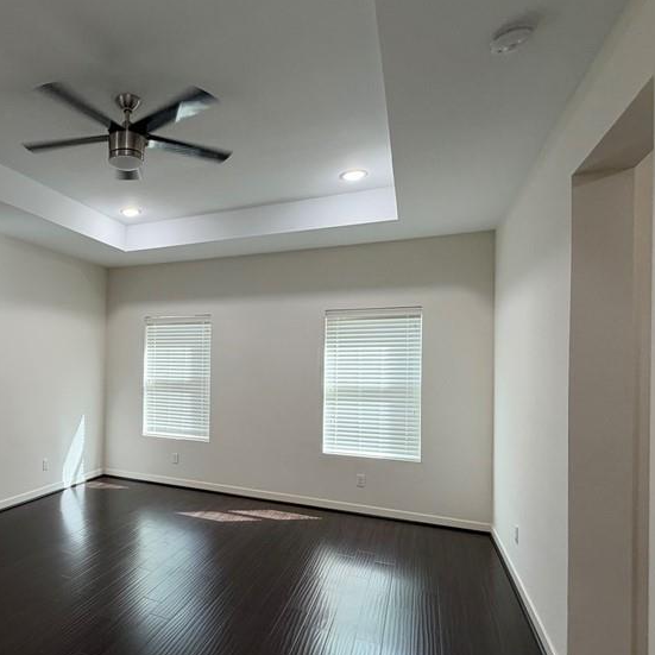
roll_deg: -1.7
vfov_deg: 67.1
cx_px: 147
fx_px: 492
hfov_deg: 62.5
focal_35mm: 23
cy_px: 358
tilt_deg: +2.8
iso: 250
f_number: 2.2
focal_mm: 2.22
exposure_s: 1/120
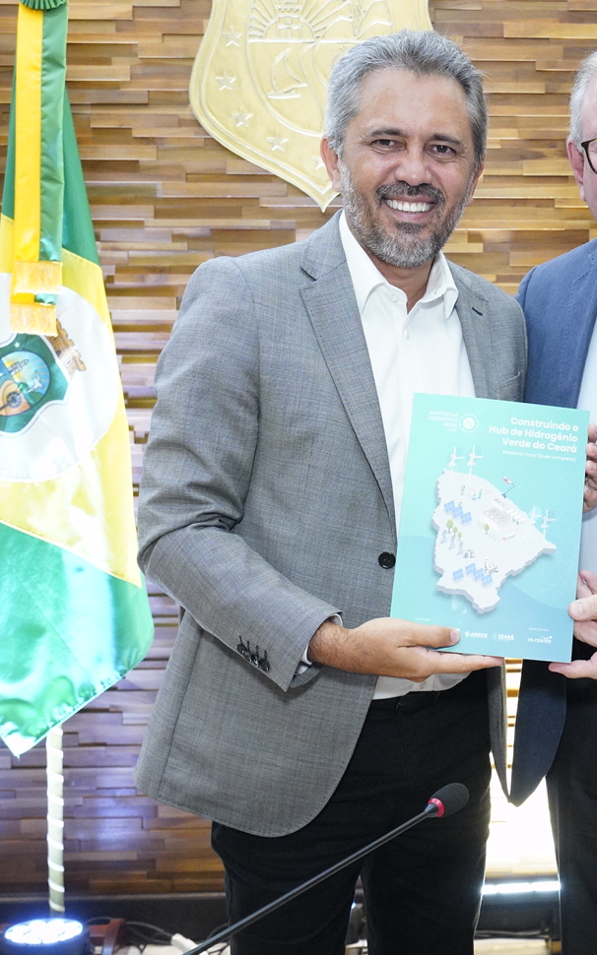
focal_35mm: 51
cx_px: 493
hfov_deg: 24.8
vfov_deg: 39.6
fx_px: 1328
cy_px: 462
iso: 8000
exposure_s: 1/160
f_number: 5.6
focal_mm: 30
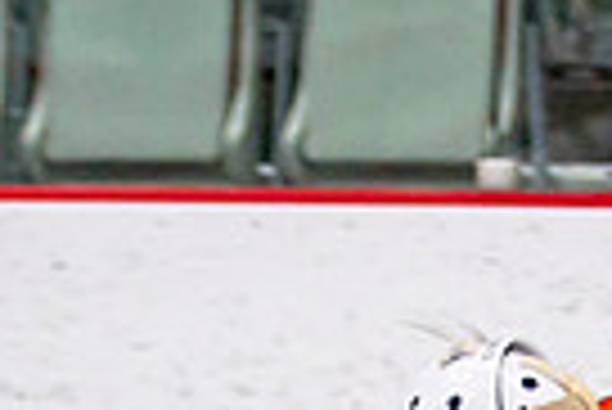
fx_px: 15197
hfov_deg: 2.3
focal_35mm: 893
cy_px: 1528
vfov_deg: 1.5
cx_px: 488
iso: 500
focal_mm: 115
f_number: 2.8
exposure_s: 1/640
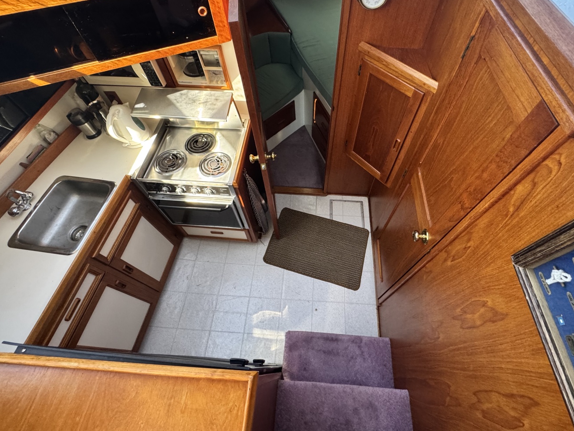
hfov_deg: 91.0
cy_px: 175
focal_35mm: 17
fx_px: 282
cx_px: 302
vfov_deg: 74.0
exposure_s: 1/99
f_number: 2.2
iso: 320
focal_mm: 2.22
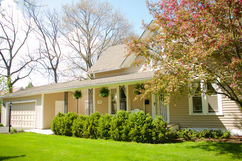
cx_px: 121
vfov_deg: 47.8
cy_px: 80
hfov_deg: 67.4
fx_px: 181
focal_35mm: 27
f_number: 6.3
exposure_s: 1/250
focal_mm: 18
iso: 320
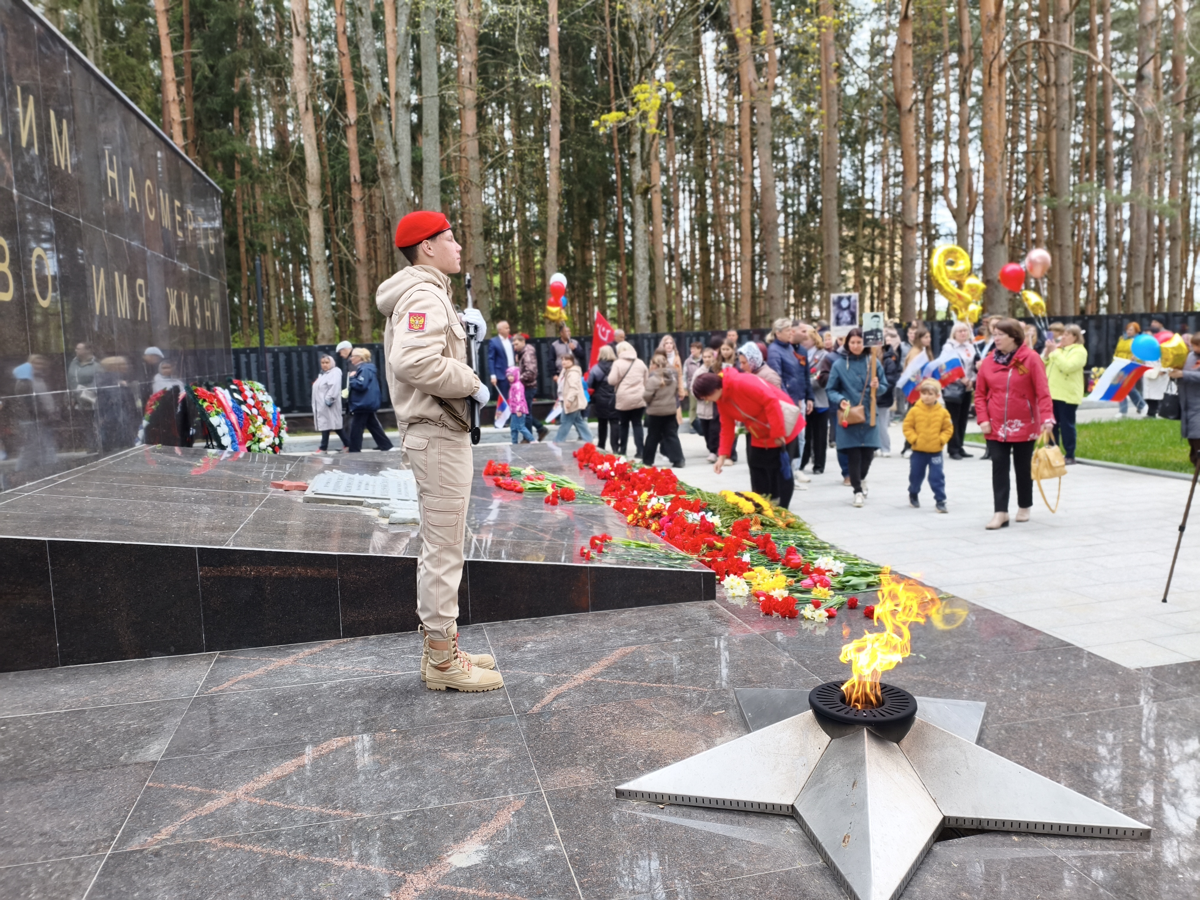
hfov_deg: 67.3
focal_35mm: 26
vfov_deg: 53.1
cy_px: 450
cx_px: 600
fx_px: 901
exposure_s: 1/288
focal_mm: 4.94
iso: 80
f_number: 1.5
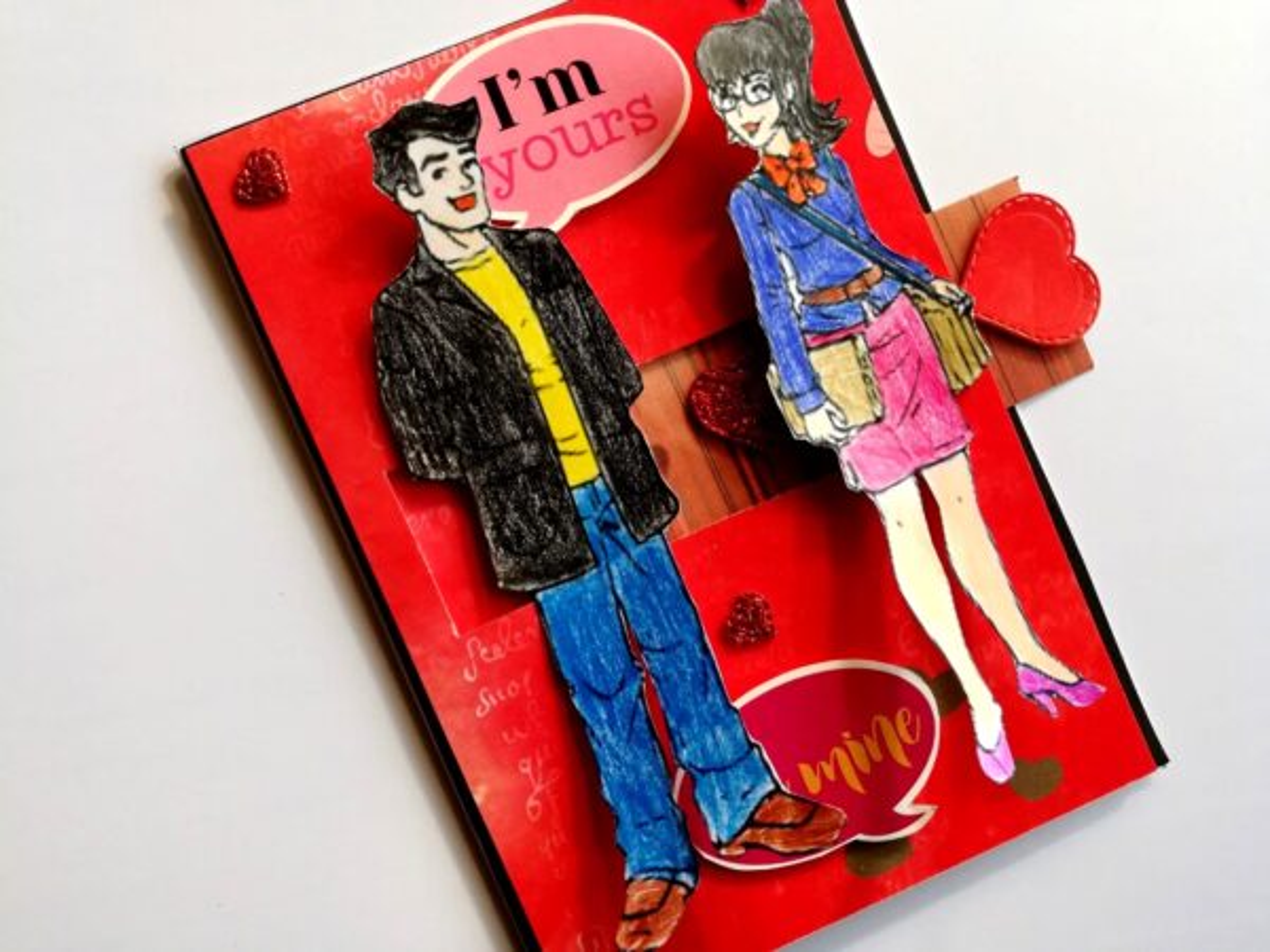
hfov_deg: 67.3
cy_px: 476
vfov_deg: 53.1
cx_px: 635
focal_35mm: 26
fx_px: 954
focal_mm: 3.83
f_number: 2.2
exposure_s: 1/120
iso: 100
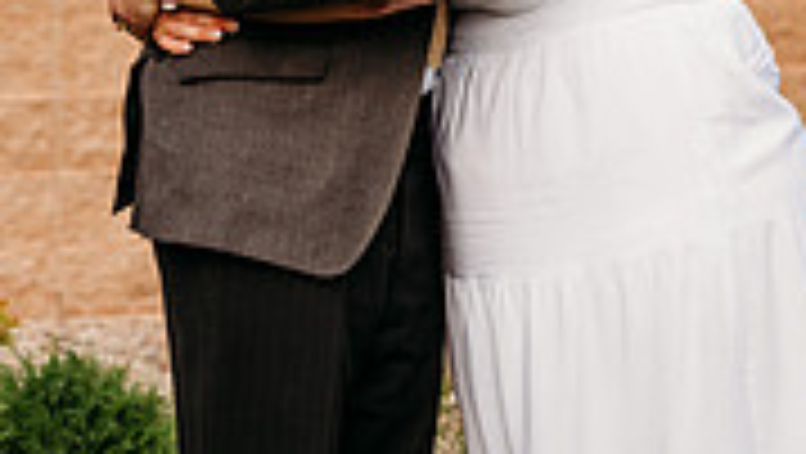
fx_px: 3935
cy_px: -351
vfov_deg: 6.5
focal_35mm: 184
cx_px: 279
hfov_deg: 11.7
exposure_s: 1/1600
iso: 200
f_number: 2.8
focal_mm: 70
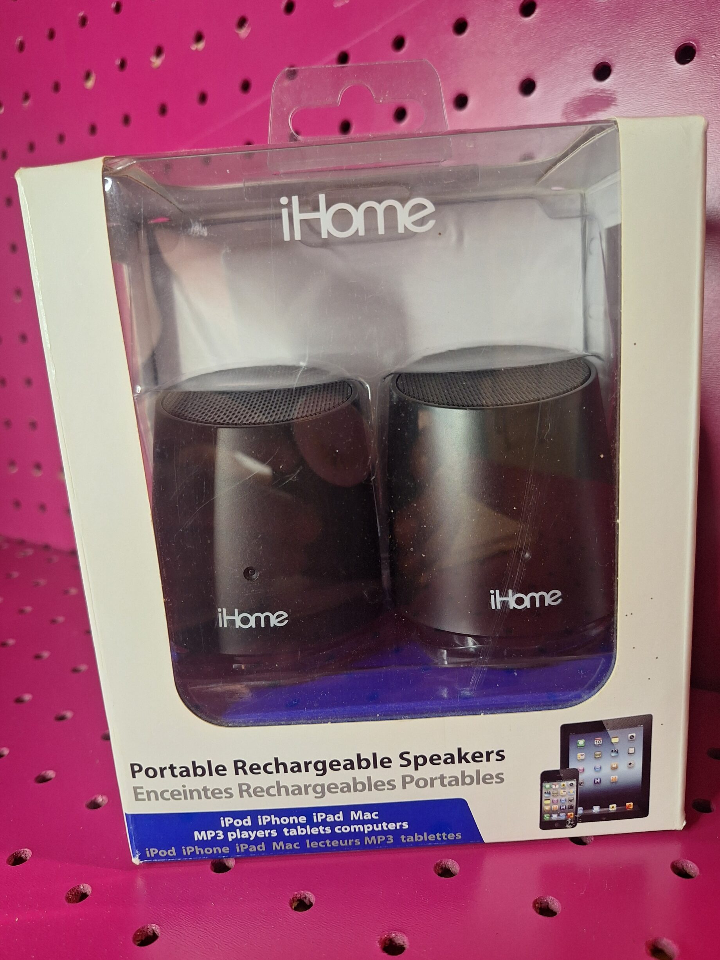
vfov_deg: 71.6
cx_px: 363
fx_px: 666
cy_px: 488
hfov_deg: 56.8
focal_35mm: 24
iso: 200
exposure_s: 1/40
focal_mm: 5.54
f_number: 1.8
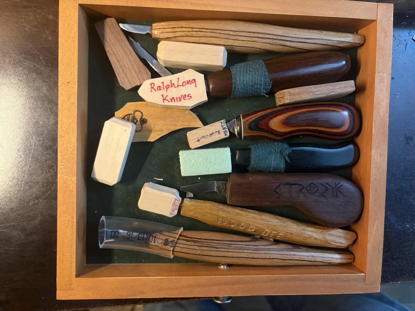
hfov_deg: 67.3
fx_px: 312
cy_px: 156
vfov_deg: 53.1
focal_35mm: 26
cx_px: 208
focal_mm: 5.96
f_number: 1.6
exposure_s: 1/34
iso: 640
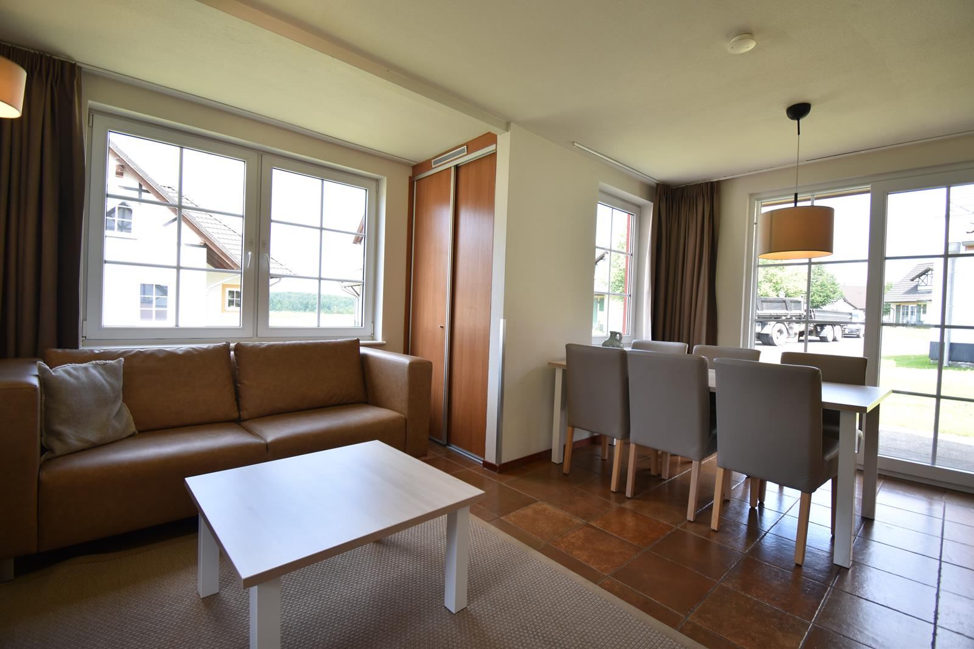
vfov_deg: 77.3
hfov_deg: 100.4
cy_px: 324
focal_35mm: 15
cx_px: 487
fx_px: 406
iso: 100
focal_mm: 10
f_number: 4.5
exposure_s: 1/30
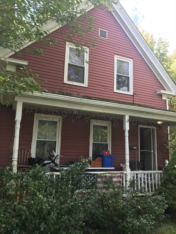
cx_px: 88
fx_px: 190
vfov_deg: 63.4
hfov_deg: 49.7
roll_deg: -3.3
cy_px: 117
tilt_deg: +10.7
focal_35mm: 28
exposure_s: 1/191
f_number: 1.8
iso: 20
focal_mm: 3.99
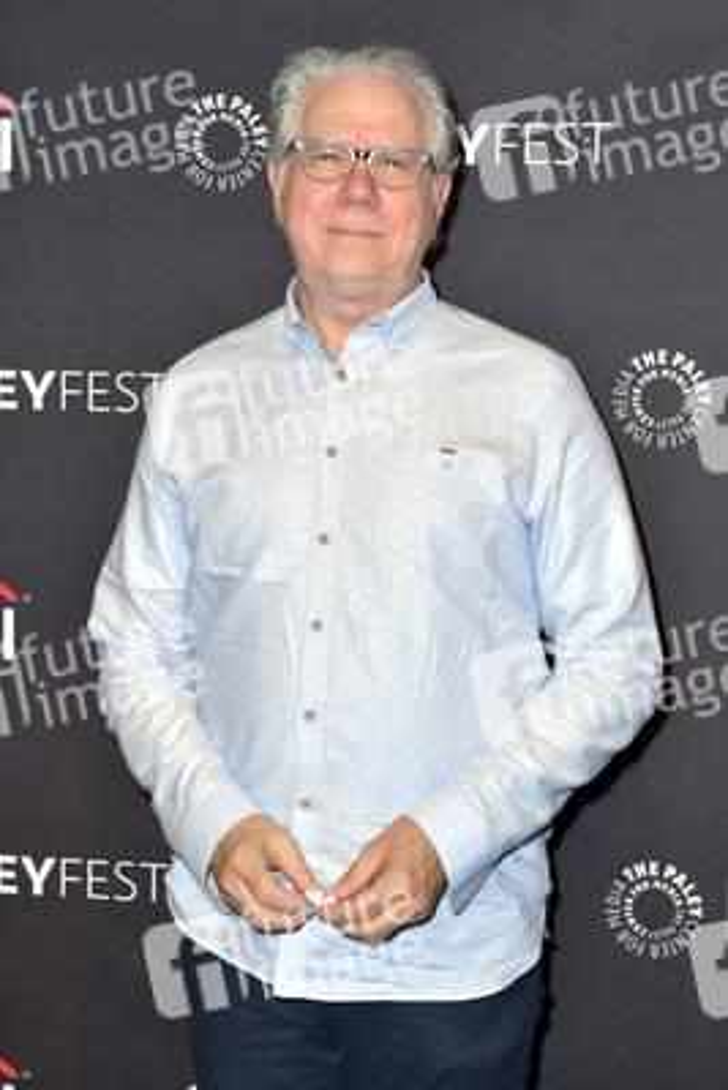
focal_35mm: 70
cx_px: 364
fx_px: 2121
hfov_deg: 19.5
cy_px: 545
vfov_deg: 28.8
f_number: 6.3
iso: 640
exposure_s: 1/320
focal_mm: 70
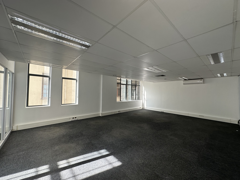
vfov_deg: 85.7
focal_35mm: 14
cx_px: 120
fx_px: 97
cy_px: 90
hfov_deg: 102.1
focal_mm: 2.22
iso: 50
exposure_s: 1/100
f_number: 2.2
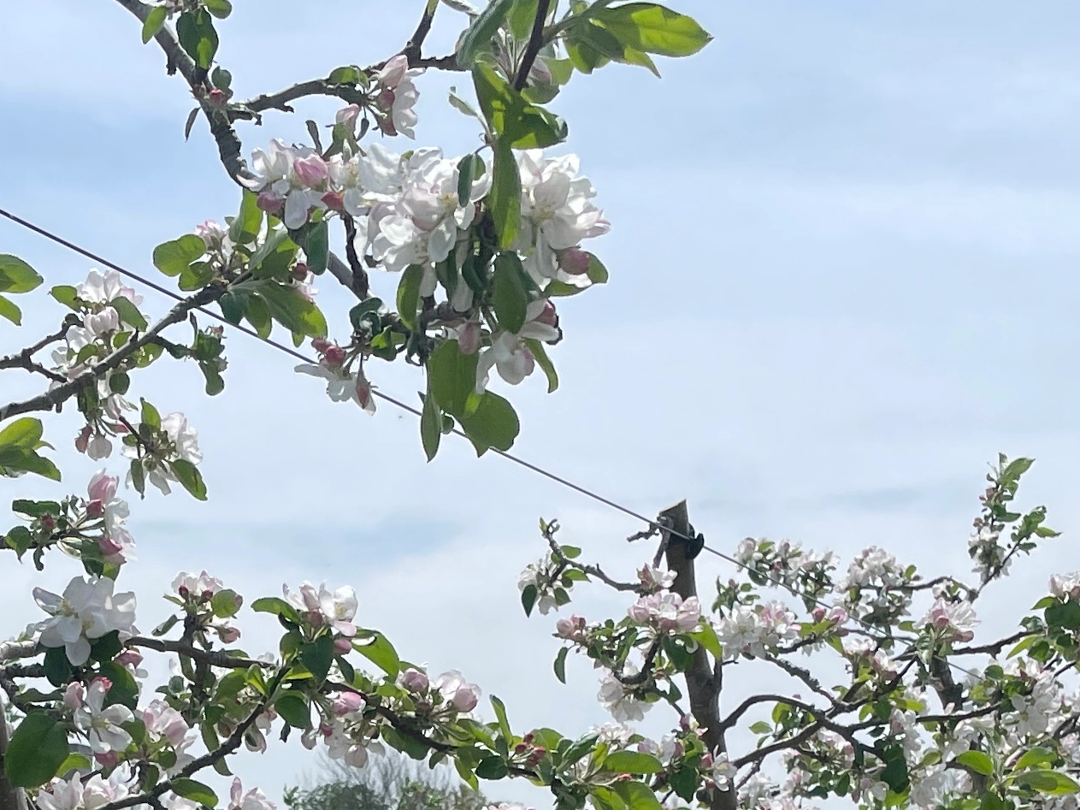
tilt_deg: -4.5
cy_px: 1208
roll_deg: -2.7
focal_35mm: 83
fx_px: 2589
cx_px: 310
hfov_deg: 23.4
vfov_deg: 16.3
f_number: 1.6
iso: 32
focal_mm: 4.2
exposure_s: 1/5291
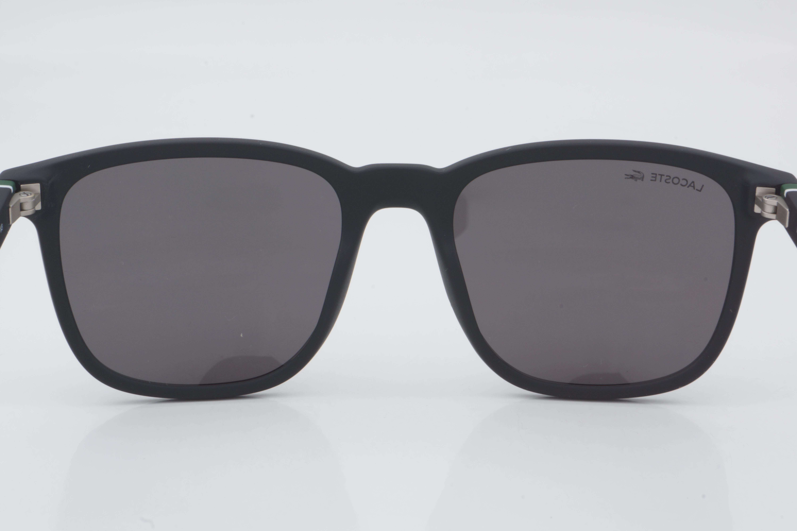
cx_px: 398
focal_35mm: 82
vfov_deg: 16.6
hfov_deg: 24.6
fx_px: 1826
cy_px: 266
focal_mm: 55
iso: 100
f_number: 32
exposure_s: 1/3
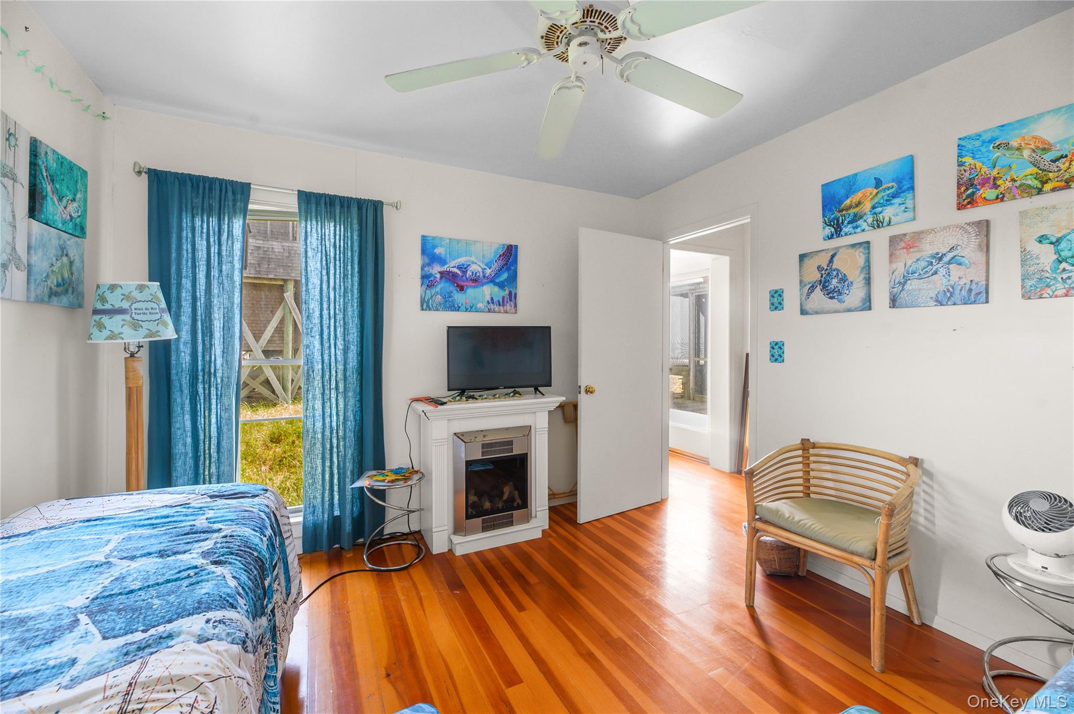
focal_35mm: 14
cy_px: 357
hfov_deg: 104.3
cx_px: 537
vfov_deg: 81.1
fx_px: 417
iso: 320
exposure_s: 1/50
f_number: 7.1
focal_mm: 14
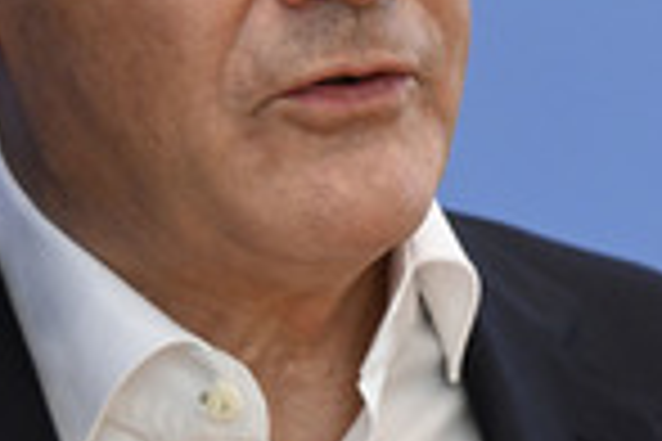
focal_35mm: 612
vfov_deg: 2.2
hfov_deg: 3.4
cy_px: 108
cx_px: 187
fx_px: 11253
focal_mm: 200
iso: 4000
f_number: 5.6
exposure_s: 1/1000
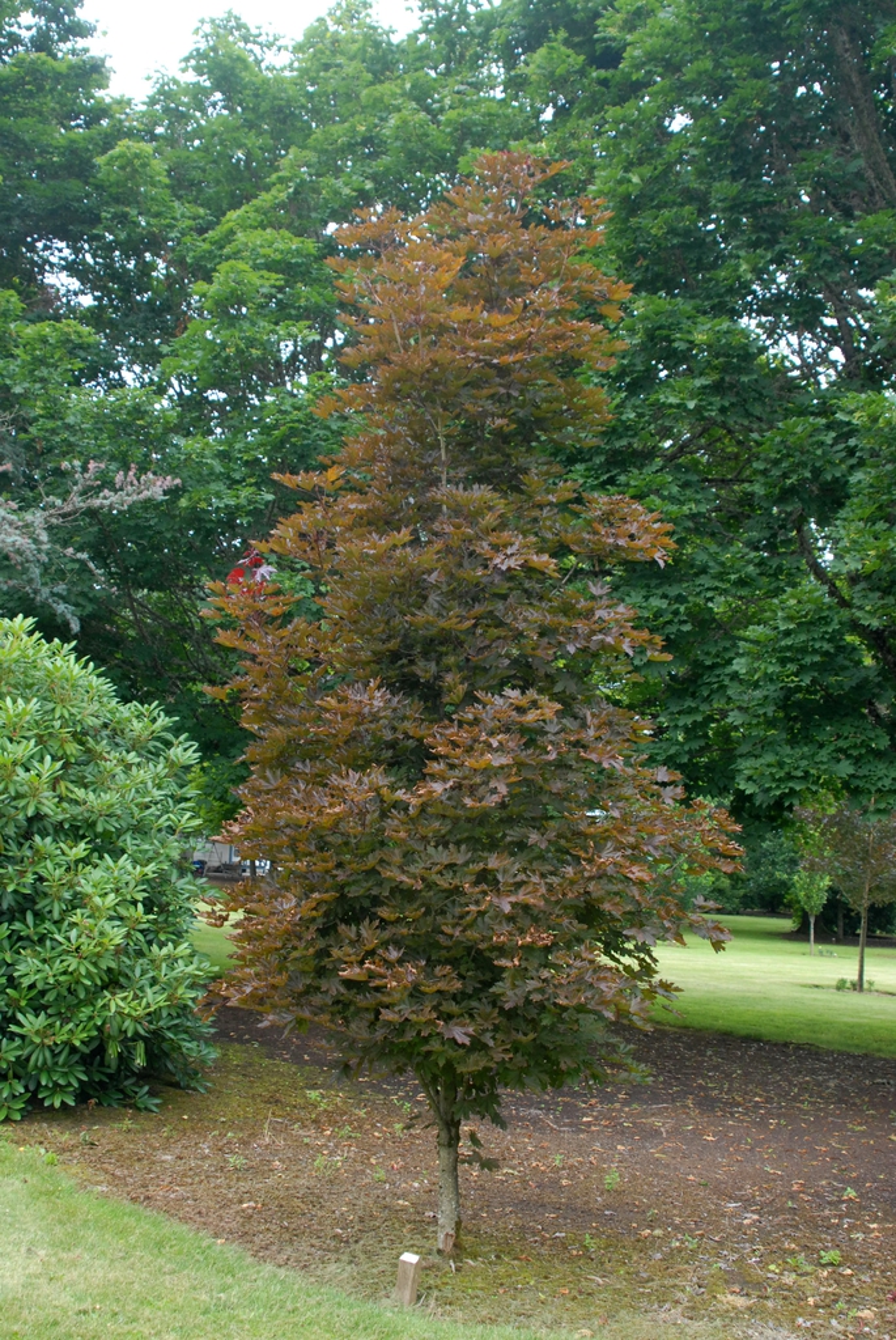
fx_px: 1564
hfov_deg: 32.0
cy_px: 670
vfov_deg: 46.4
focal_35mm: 42
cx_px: 448
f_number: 5.6
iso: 400
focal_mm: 28
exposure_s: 1/125
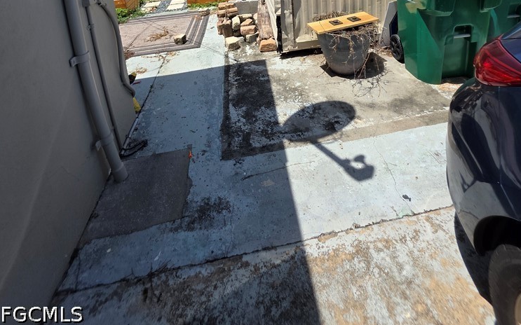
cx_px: 264
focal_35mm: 19
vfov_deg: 46.7
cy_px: -28
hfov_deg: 88.0
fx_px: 270
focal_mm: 2.2
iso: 40
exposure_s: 1/2296
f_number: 1.9
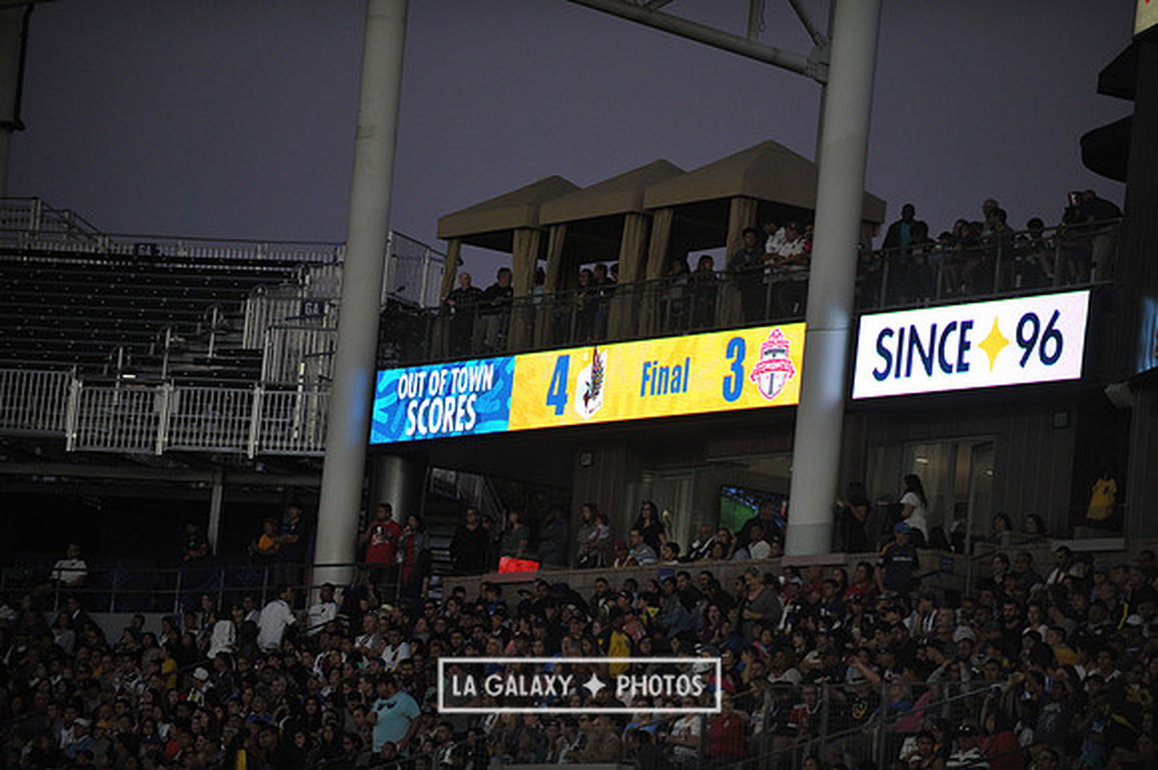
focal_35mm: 200
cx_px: 579
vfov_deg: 6.9
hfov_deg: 10.3
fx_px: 6429
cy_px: 385
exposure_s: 1/1000
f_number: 2.8
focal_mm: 200
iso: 1250
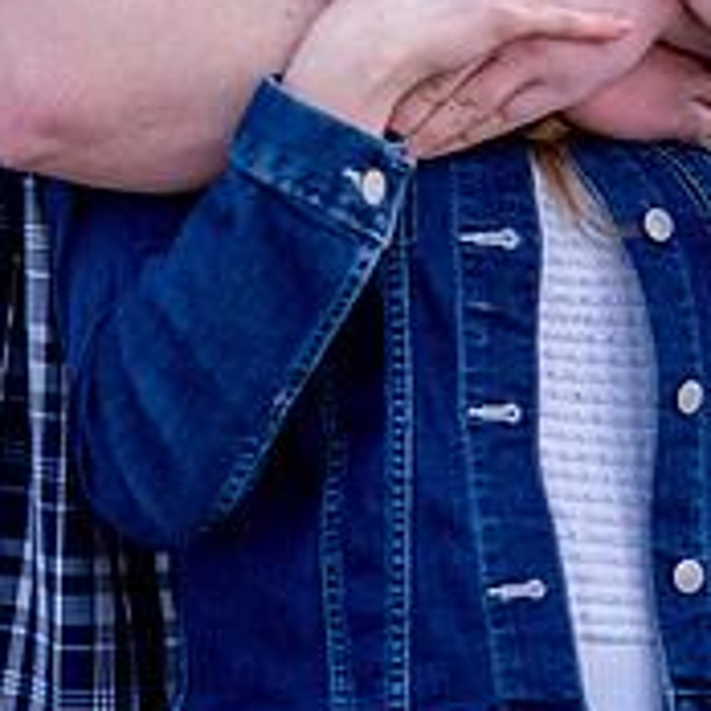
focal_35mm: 187
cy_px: -20
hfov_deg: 9.4
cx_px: 376
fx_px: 4345
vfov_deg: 9.3
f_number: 1.4
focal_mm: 85
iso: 125
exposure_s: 1/1600
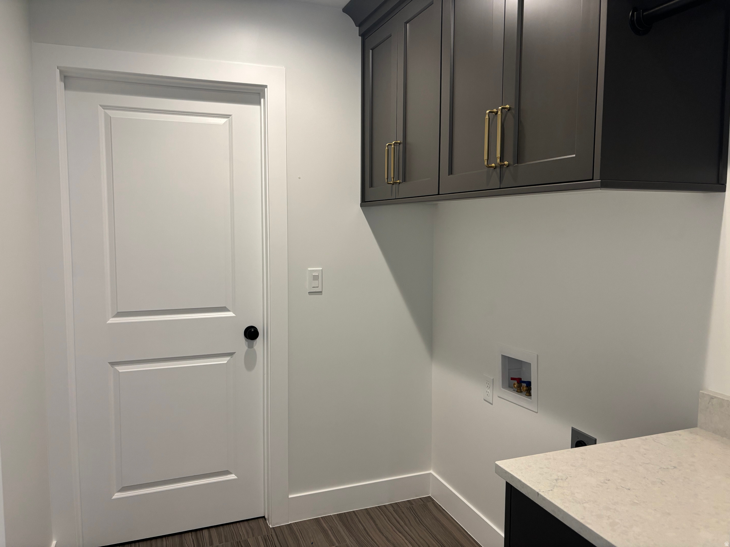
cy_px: 274
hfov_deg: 67.3
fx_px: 548
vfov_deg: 53.1
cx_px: 365
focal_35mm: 26
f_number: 1.6
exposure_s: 1/120
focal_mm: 5.96
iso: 125
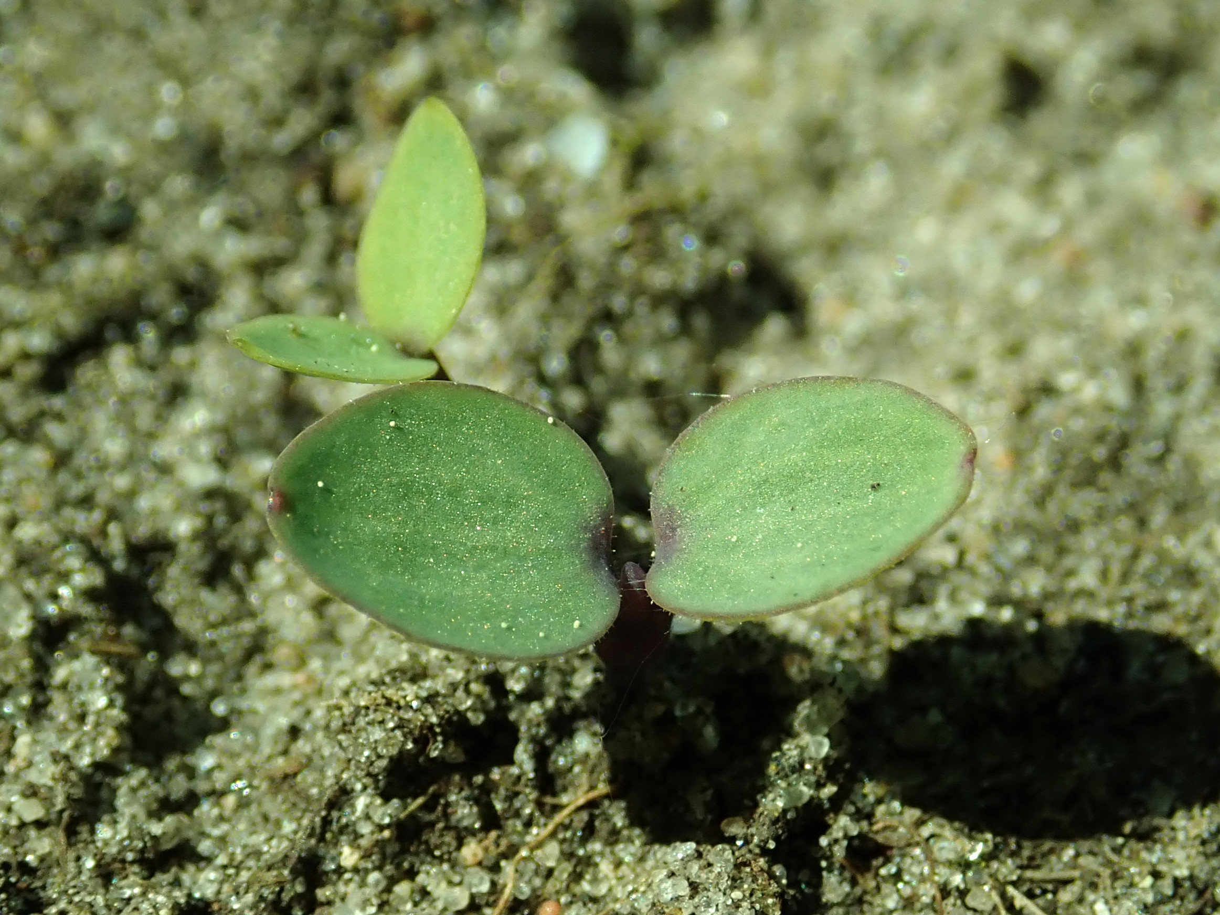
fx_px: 2009
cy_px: 458
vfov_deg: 25.7
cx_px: 610
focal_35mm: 57
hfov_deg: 33.8
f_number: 5
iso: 100
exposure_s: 1/800
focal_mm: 10.29
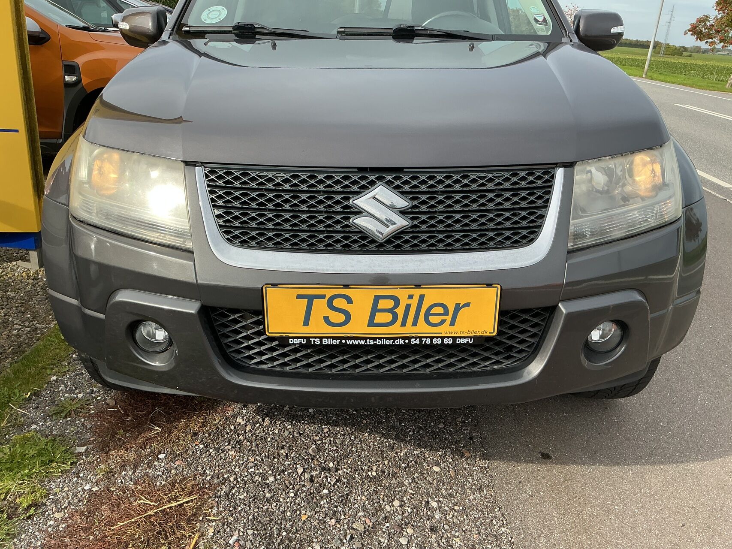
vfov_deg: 48.2
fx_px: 613
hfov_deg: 61.7
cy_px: 274
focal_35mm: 29
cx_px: 366
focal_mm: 3
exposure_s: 1/781
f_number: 1.8
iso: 25
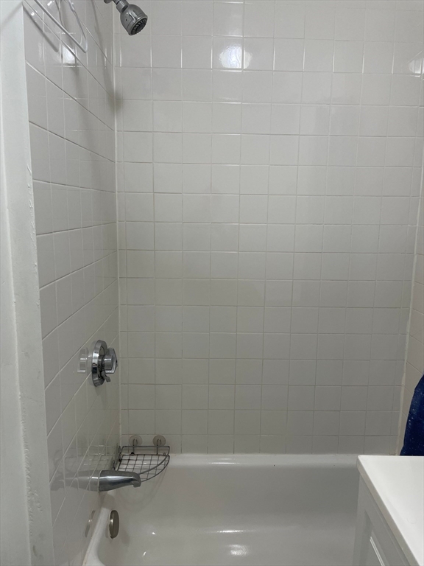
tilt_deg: -9.1
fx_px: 425
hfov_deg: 53.1
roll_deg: -0.6
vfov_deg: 67.3
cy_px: 283
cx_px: 212
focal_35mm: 26
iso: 100
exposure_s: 1/120
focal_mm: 4.2
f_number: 1.6
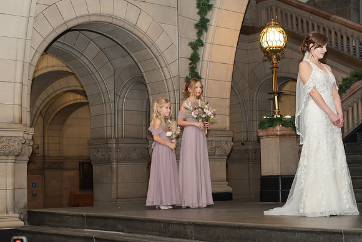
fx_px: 621
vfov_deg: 22.0
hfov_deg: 32.4
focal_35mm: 62
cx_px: 212
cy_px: 125
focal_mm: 50
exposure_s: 1/200
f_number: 3.5
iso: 800
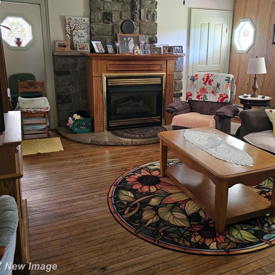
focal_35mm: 32
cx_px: 167
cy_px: 120
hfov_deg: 50.7
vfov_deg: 51.0
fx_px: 288
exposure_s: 1/24
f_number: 1.7
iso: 640
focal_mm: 6.3
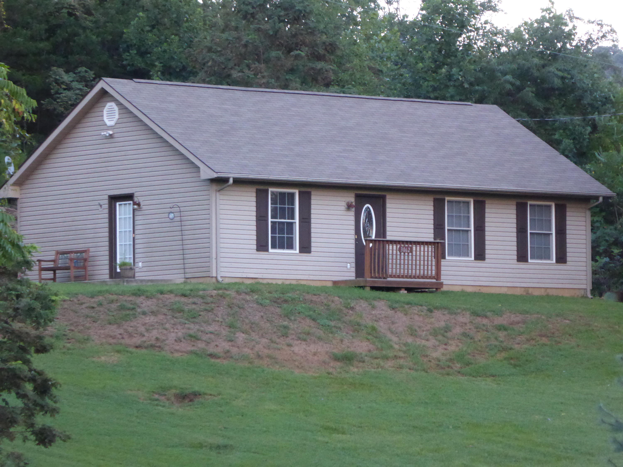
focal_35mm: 277
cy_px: 234
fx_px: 4985
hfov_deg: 7.2
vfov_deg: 5.4
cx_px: 312
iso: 1000
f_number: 5.6
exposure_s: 1/80
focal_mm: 44.8
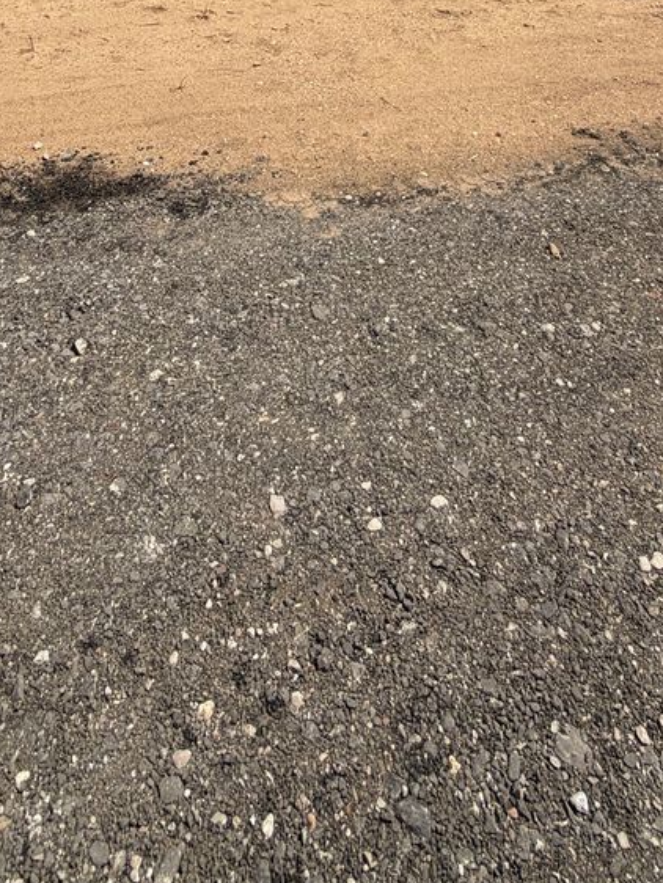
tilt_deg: -6.0
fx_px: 868
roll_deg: -3.0
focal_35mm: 34
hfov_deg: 41.8
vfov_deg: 39.3
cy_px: -174
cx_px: 295
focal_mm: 2.22
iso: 20
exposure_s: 1/1497
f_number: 2.2
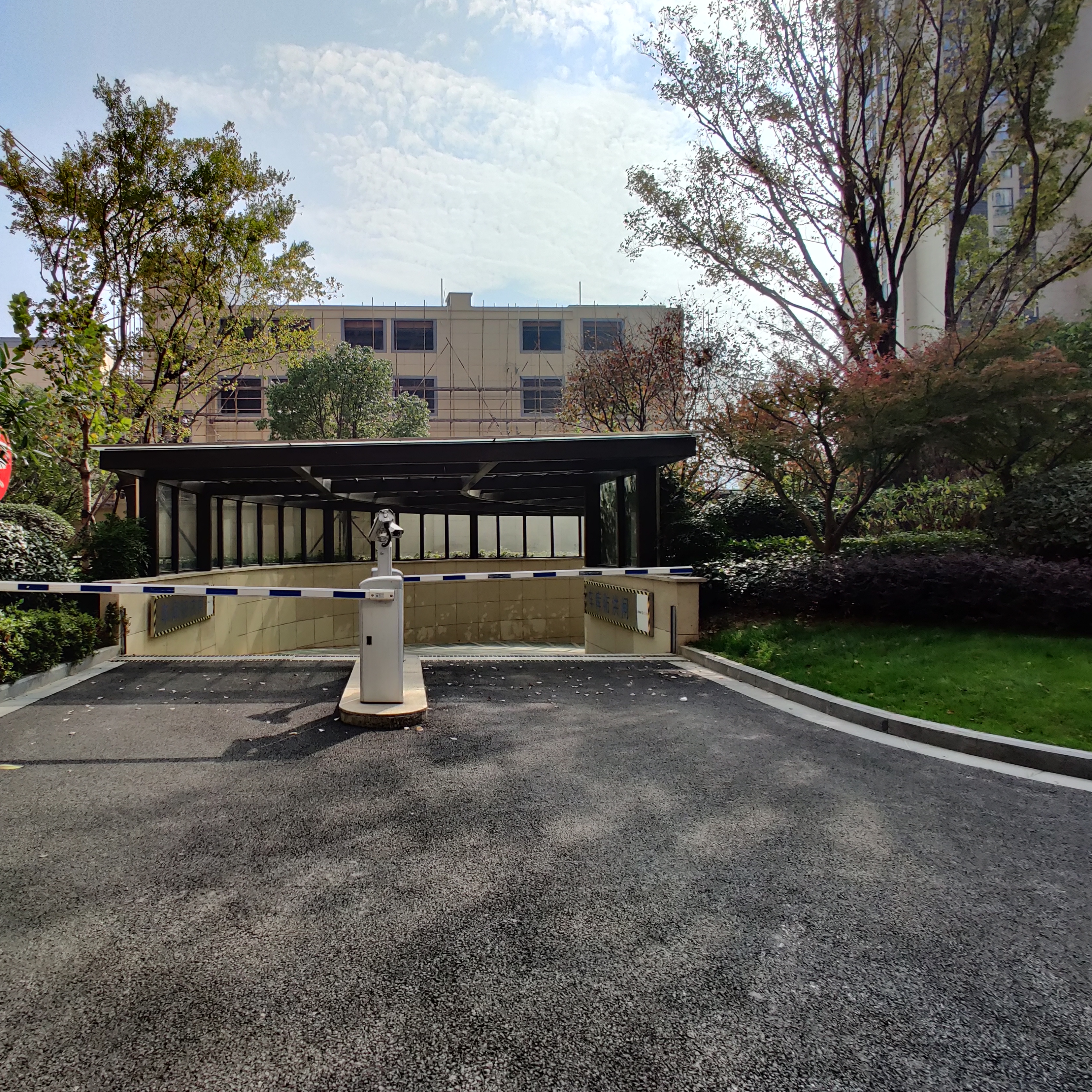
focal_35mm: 16
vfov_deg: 87.4
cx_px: 355
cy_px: 524
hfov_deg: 84.1
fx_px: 571
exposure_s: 1/473
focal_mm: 2.25
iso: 100
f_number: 2.2
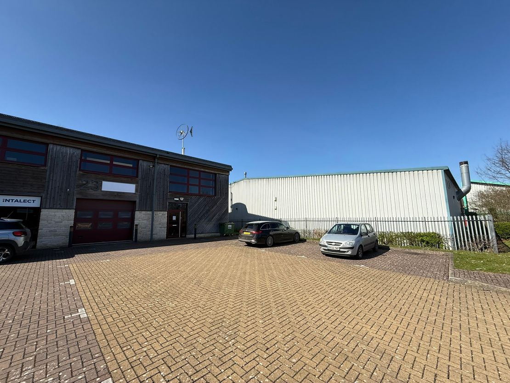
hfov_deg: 102.1
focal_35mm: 14
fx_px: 206
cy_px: 192
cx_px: 255
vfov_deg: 85.7
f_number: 2.2
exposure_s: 1/1431
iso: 64
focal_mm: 2.22
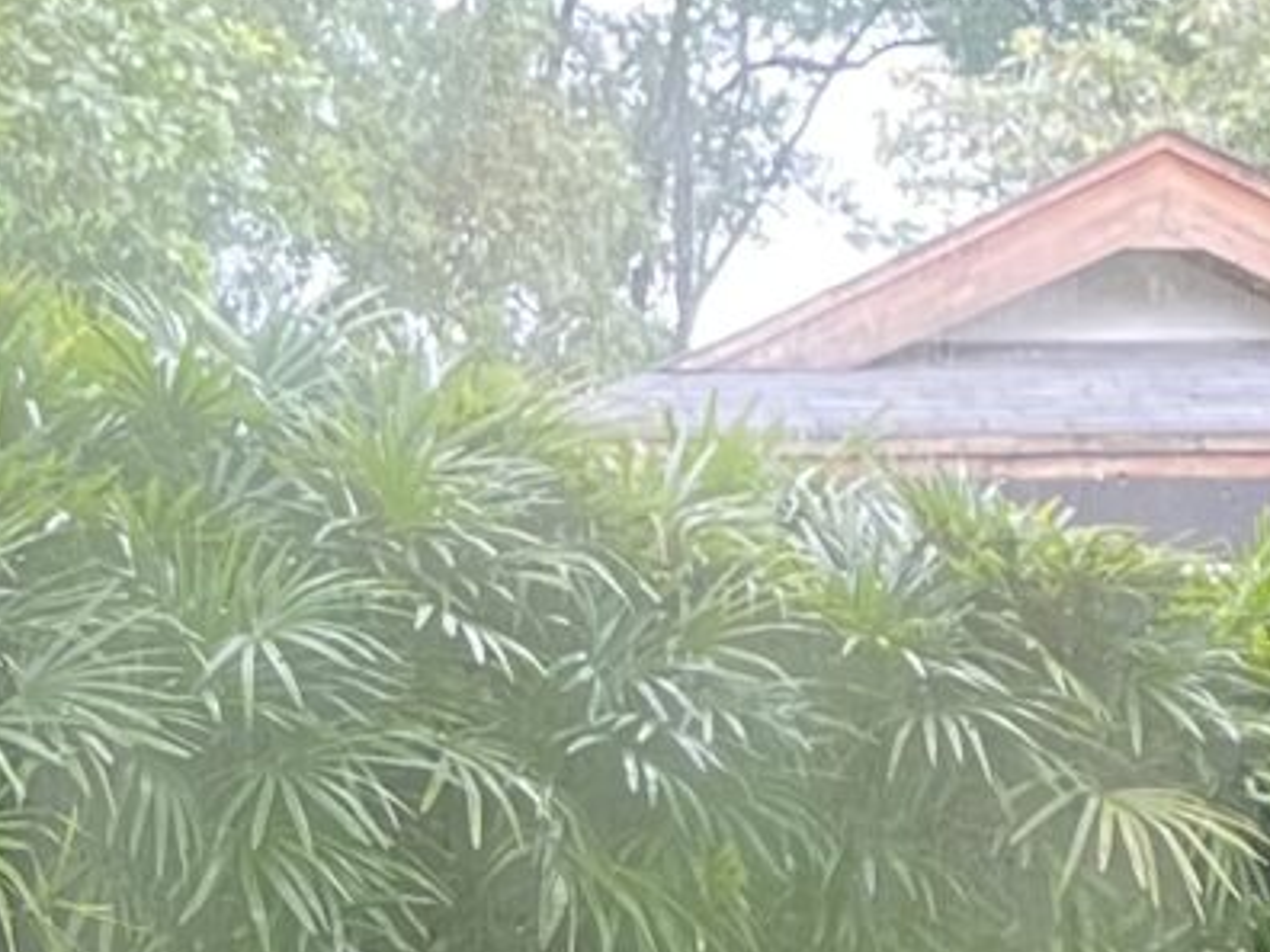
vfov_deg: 8.7
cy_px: 1208
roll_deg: +0.1
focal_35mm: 168
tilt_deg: -0.8
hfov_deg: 11.4
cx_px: -487
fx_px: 6164
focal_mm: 4.2
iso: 64
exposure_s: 1/50
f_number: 1.6
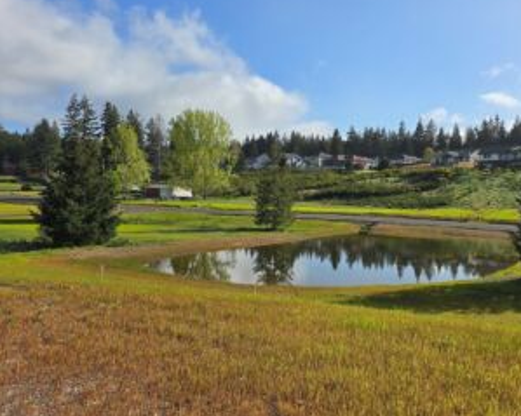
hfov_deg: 58.2
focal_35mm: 30
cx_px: 319
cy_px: 179
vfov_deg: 48.3
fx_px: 462
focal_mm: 6.3
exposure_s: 1/892
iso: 12
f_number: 1.7
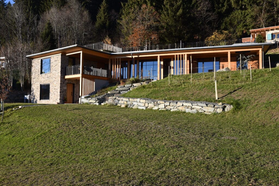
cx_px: 140
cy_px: 93
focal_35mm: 34
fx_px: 264
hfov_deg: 55.8
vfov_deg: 38.9
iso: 250
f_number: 8
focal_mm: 34
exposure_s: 1/250
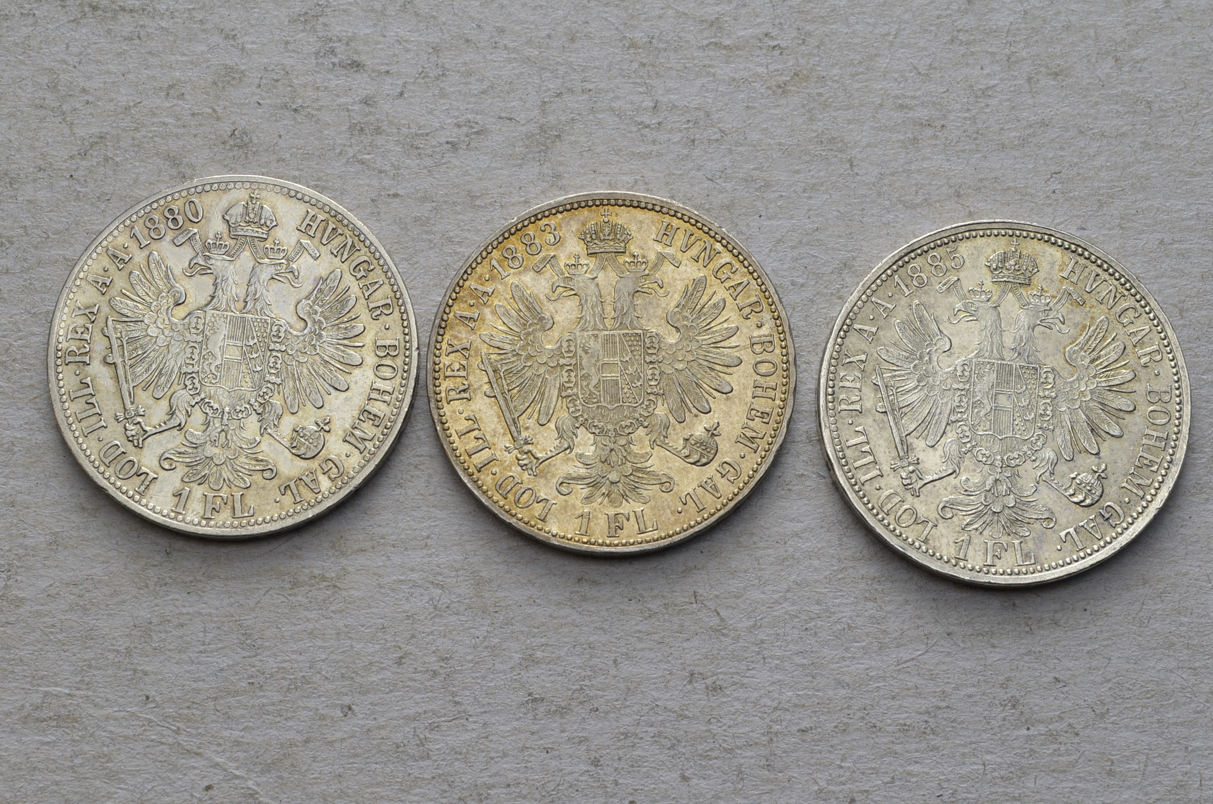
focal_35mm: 72
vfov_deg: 18.8
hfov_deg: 28.1
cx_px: 606
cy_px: 402
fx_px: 2421
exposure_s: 1/250
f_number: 14
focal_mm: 48
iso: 400
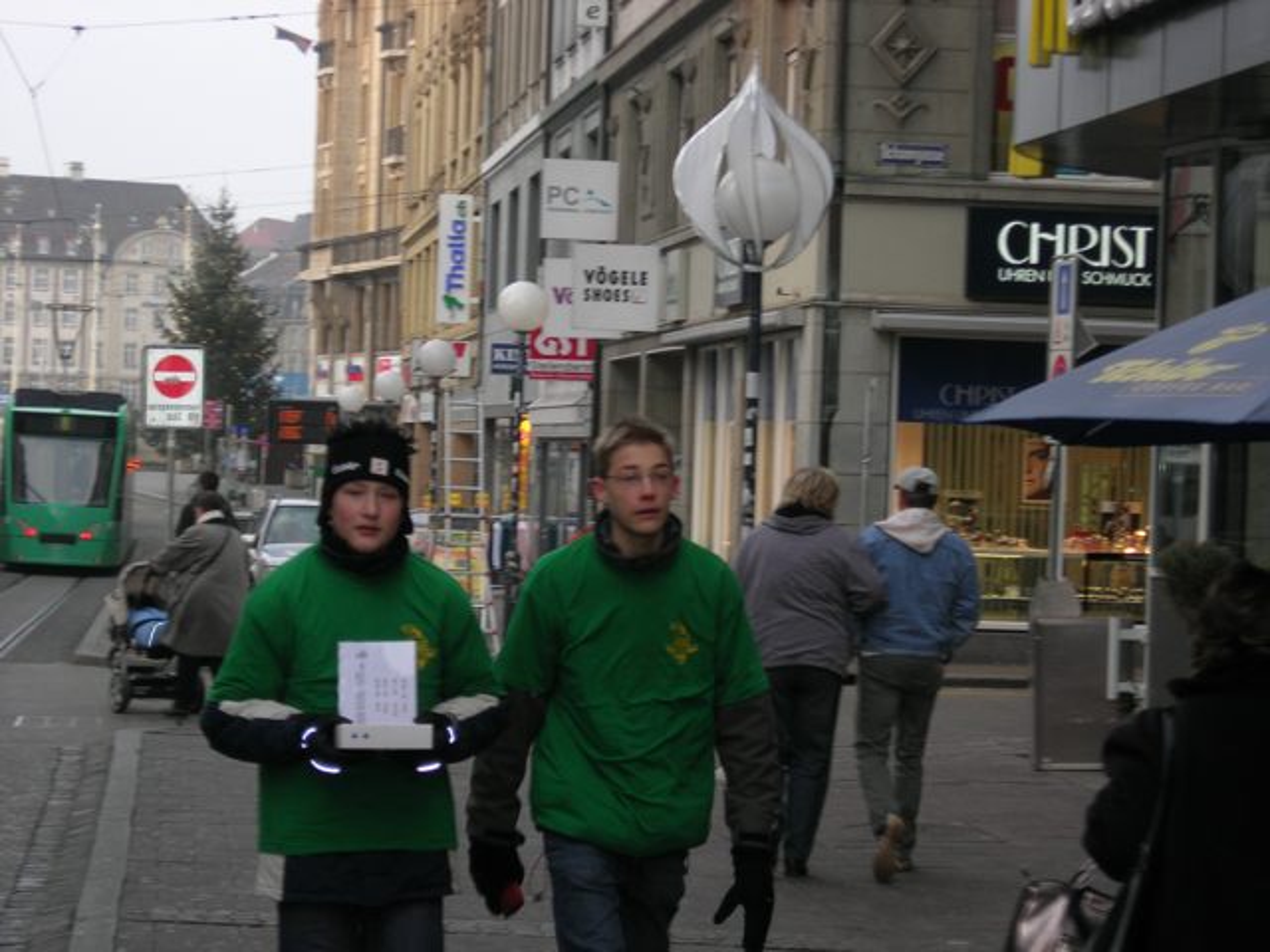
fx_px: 4146
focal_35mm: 113
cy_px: 476
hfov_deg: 17.4
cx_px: 635
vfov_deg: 13.1
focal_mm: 23.4
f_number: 4.9
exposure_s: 1/60.1
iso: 66
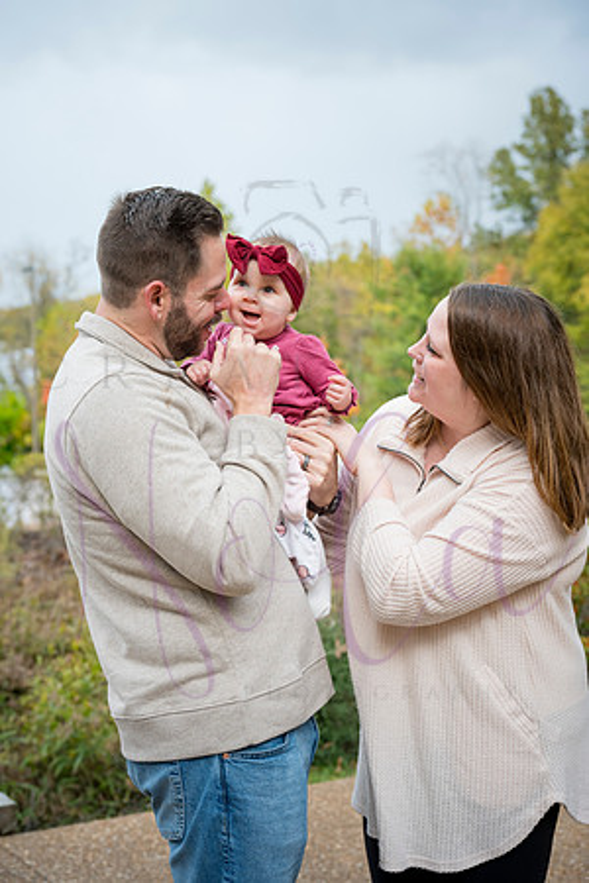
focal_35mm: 50
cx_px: 294
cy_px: 442
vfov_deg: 39.6
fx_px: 1227
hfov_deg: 27.0
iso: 400
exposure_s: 1/500
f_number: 4
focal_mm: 50
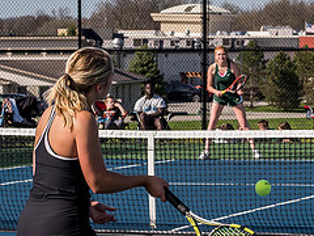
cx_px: 193
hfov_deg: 8.2
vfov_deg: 6.1
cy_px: 232
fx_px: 2195
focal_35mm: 242
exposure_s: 1/1600
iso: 500
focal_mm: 40
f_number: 5
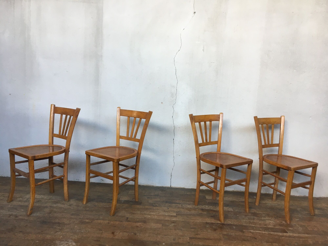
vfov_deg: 48.2
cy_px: 123
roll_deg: -3.8
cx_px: 164
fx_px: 275
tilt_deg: -7.8
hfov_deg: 61.7
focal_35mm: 29
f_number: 2.2
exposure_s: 1/33
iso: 32
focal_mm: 4.15
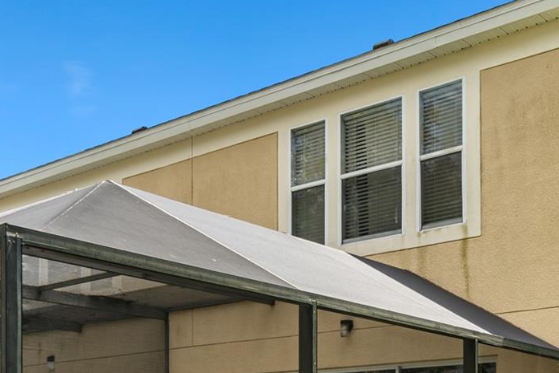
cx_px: 292
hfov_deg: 36.2
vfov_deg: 23.7
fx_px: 854
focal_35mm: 55
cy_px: 360
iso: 100
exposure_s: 1/20
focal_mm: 16
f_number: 11
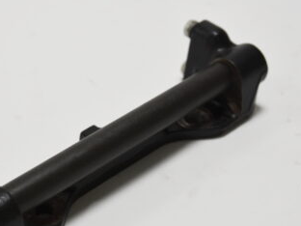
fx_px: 964
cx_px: 113
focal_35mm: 111
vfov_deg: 13.4
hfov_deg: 17.7
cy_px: 138
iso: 320
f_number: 2.8
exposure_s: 1/100
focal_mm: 45
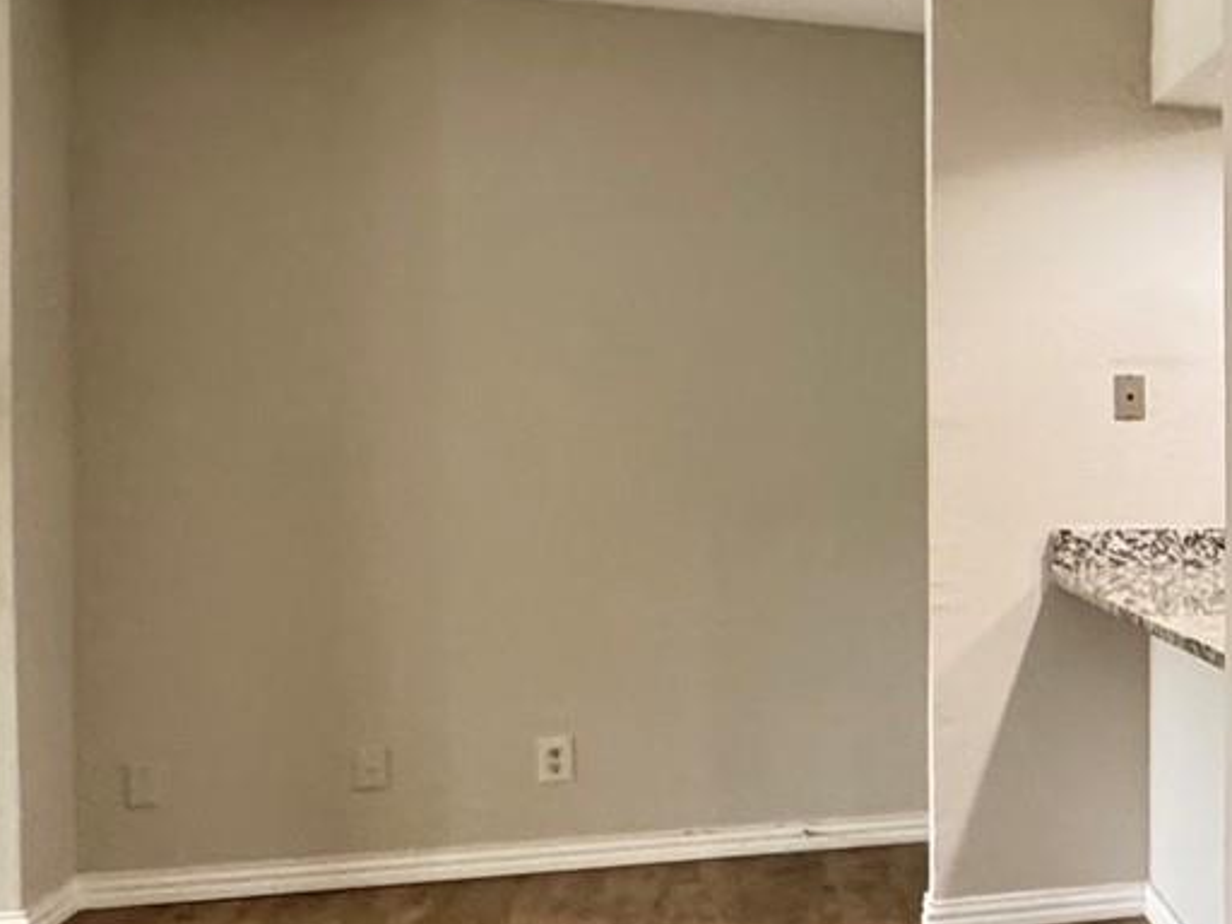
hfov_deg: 25.7
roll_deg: -0.8
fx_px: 1993
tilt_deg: -2.0
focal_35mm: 56
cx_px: 1848
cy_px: 500
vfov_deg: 26.1
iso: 320
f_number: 2.2
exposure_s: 1/60
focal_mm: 2.22
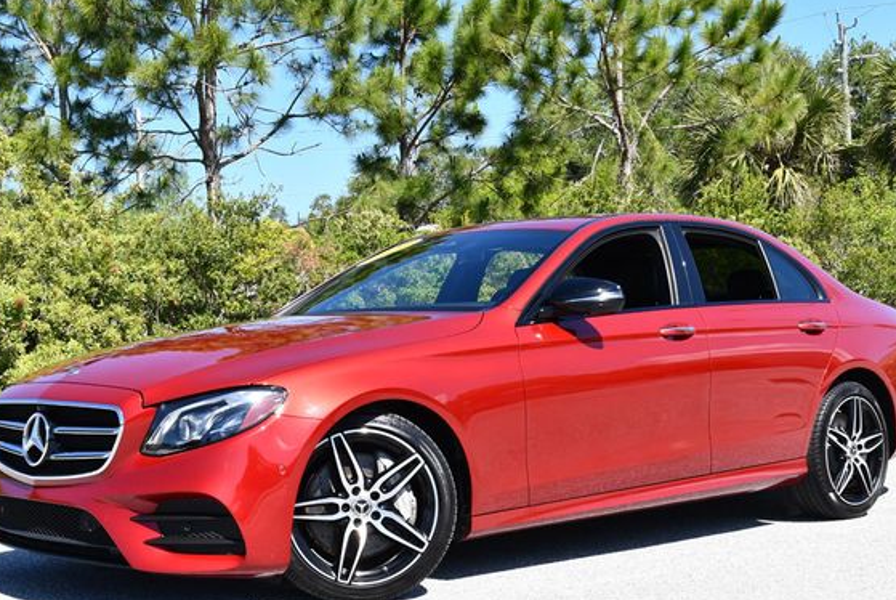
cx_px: 463
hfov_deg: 36.2
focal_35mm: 55
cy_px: 308
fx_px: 1370
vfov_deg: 24.7
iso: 200
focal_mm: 24
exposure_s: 1/250
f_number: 8
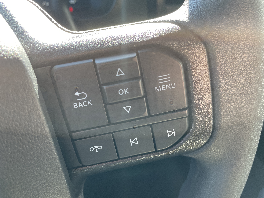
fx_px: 198
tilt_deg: -41.5
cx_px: 132
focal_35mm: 26
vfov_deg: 53.1
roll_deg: +0.2
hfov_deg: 67.3
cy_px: 99
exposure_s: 1/121
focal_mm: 4.2
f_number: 1.6
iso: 64
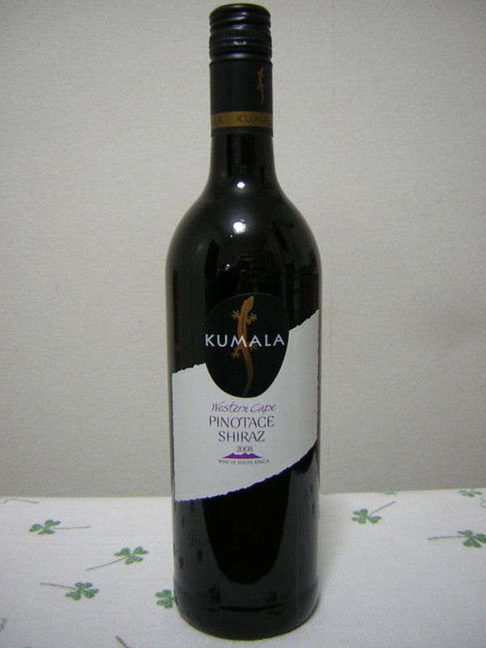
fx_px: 674
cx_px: 243
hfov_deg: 39.7
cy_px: 324
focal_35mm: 36
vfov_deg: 51.4
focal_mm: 4.7
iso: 50
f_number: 2.6
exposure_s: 1/7.3
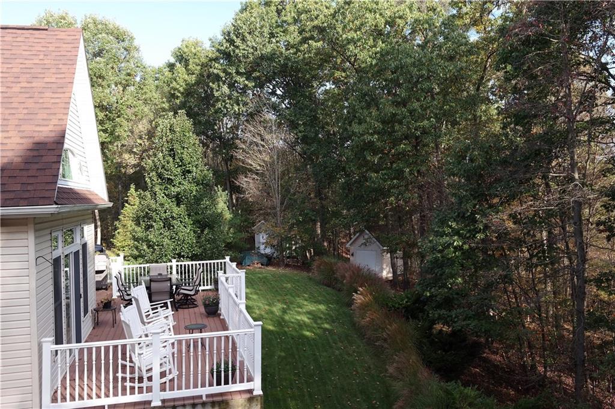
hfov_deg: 61.9
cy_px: 204
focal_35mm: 30
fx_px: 512
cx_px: 308
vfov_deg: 43.6
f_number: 4.5
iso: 100
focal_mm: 20
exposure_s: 1/160
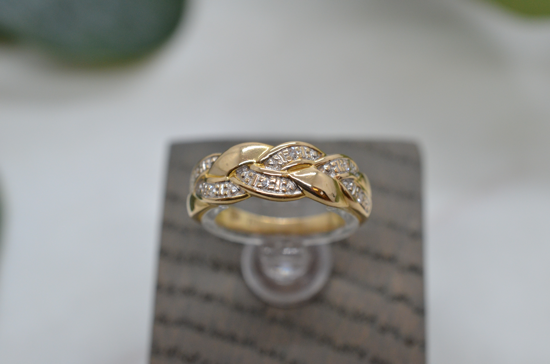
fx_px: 915
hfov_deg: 33.5
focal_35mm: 60
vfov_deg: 22.5
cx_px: 275
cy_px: 182
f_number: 9
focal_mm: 40
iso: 1000
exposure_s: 1/200
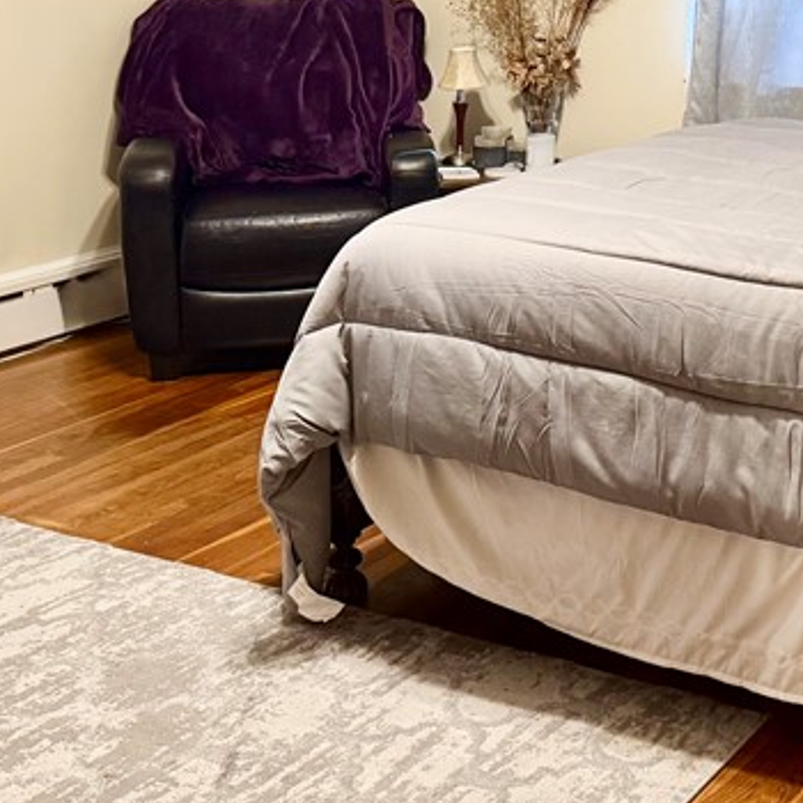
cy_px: 46
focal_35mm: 62
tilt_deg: -5.7
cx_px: 720
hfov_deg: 26.8
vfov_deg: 26.6
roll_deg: -0.5
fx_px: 1627
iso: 320
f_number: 1.78
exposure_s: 1/60
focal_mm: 6.76
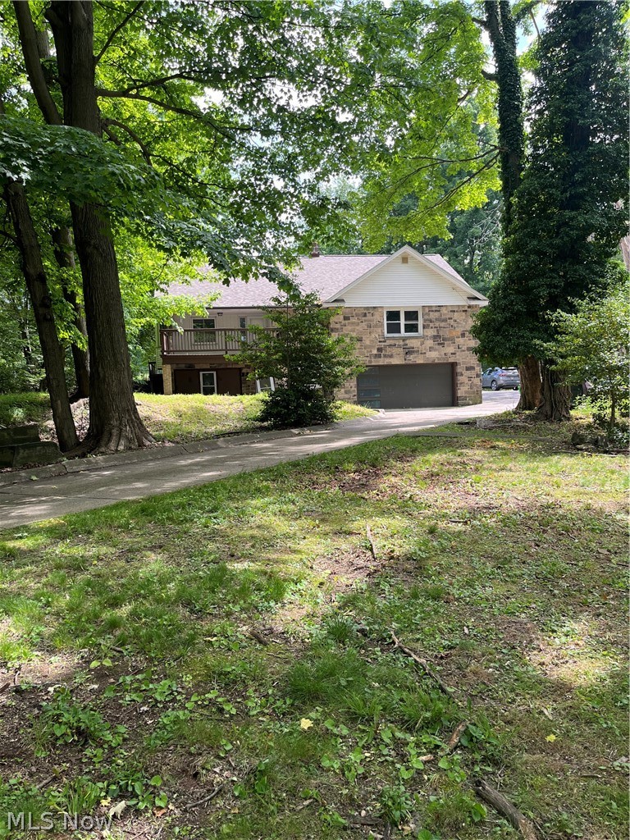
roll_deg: +2.4
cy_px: 420
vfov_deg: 67.3
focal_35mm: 26
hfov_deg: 53.1
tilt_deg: -1.1
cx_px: 315
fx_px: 631
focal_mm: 5.1
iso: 50
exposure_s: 1/409
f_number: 1.6
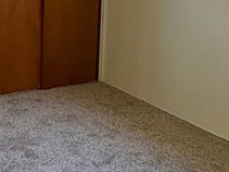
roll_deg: -0.1
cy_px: 52
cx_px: 60
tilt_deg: -13.9
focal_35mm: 68
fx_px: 450
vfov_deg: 21.5
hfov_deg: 28.2
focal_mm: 2.22
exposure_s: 1/99
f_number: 2.2
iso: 200
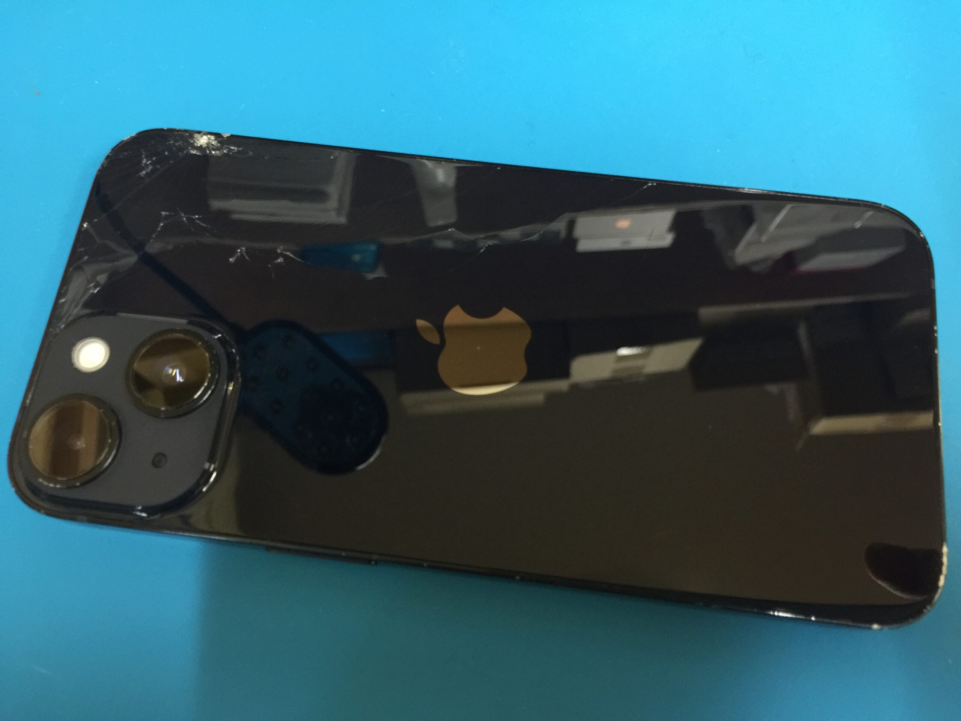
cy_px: 360
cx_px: 480
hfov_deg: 61.7
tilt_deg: -72.8
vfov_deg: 48.2
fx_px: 805
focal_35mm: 29
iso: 125
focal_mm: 4.15
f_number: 2.2
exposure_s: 1/15
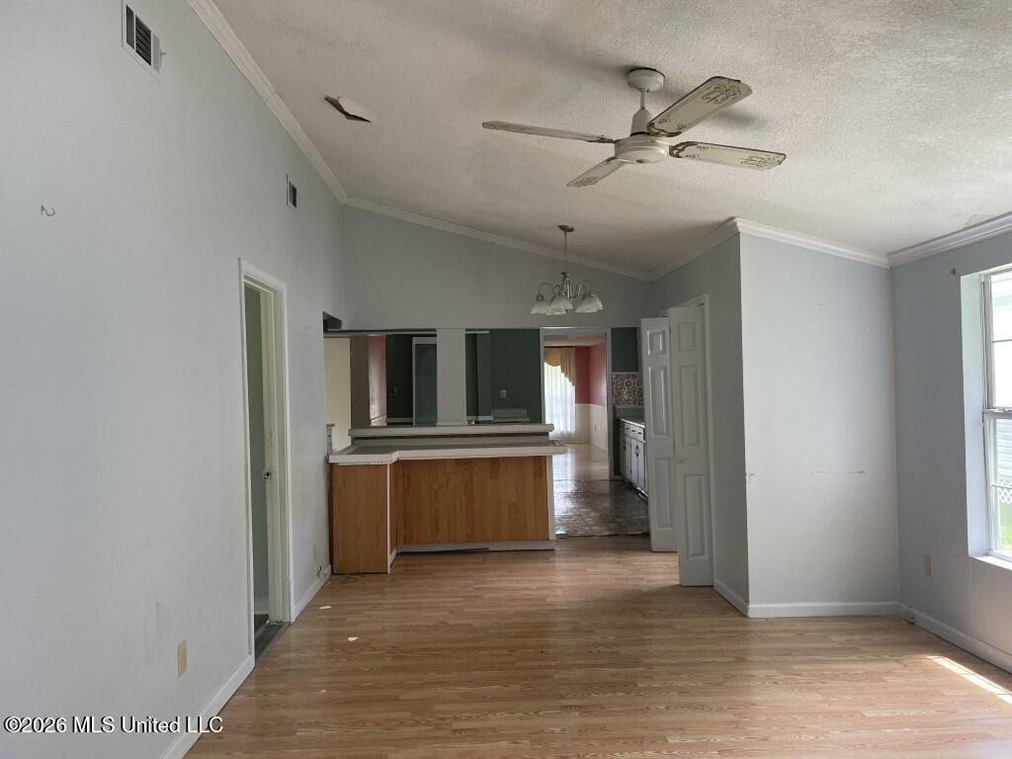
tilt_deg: -0.2
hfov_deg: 67.3
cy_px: 380
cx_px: 506
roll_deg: +1.4
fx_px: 760
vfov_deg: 53.1
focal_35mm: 26
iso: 80
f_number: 1.6
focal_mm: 4.2
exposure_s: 1/121
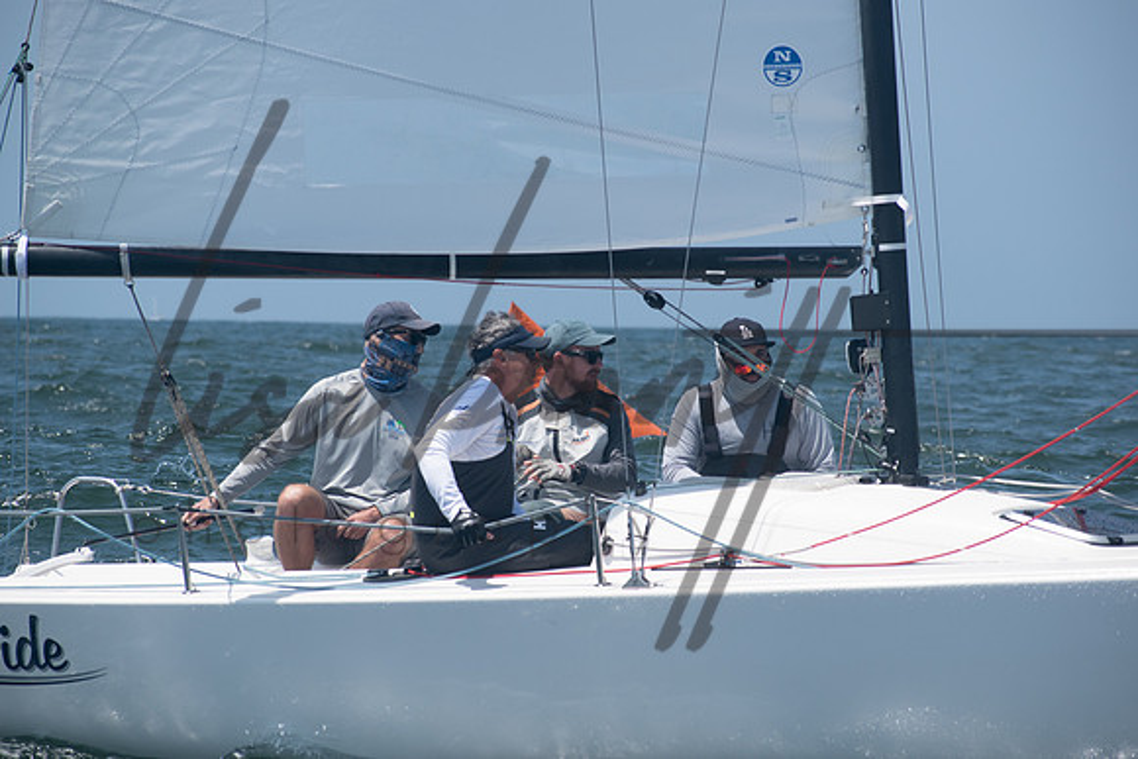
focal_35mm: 240
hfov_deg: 8.6
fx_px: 7588
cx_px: 569
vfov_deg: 5.7
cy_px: 380
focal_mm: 160
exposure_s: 1/1600
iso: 400
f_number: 8
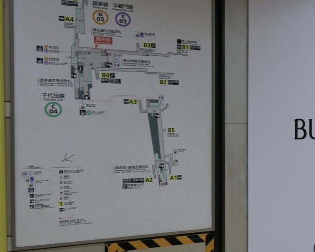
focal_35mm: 66
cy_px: 137
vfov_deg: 23.1
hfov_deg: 24.0
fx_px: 615
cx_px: 444
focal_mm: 8.8
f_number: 1.8
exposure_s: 1/125
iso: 125
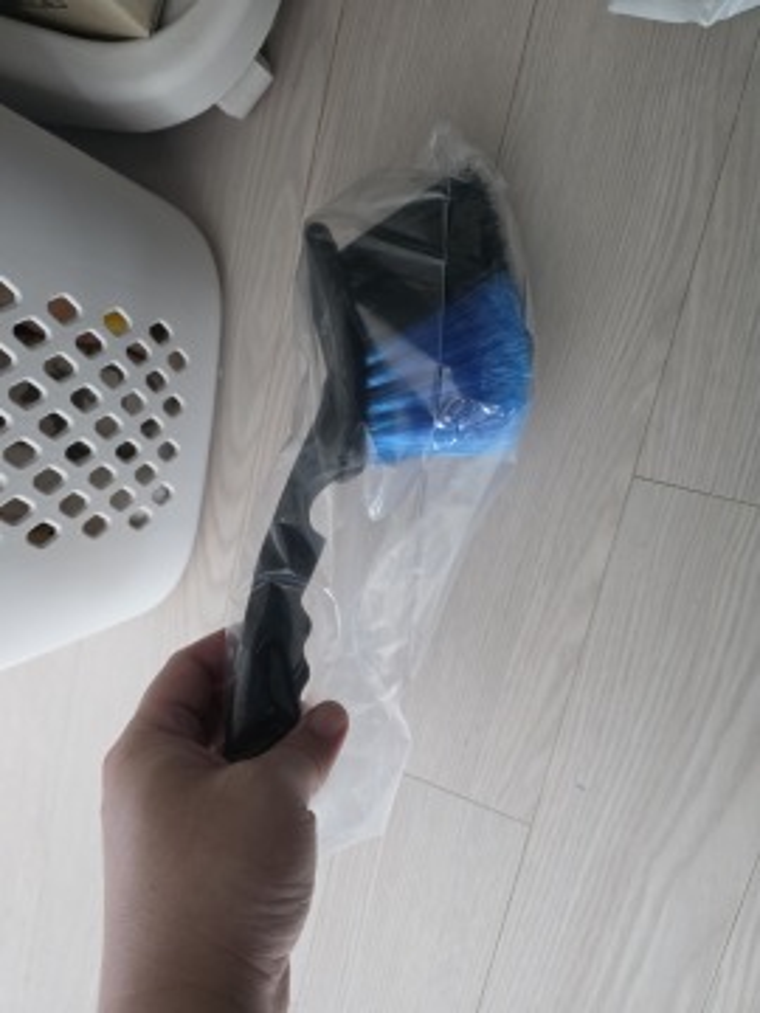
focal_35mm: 23
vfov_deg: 73.9
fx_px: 673
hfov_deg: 58.9
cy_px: 506
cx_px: 380
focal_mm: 6.3
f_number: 1.7
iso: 1000
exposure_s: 1/120
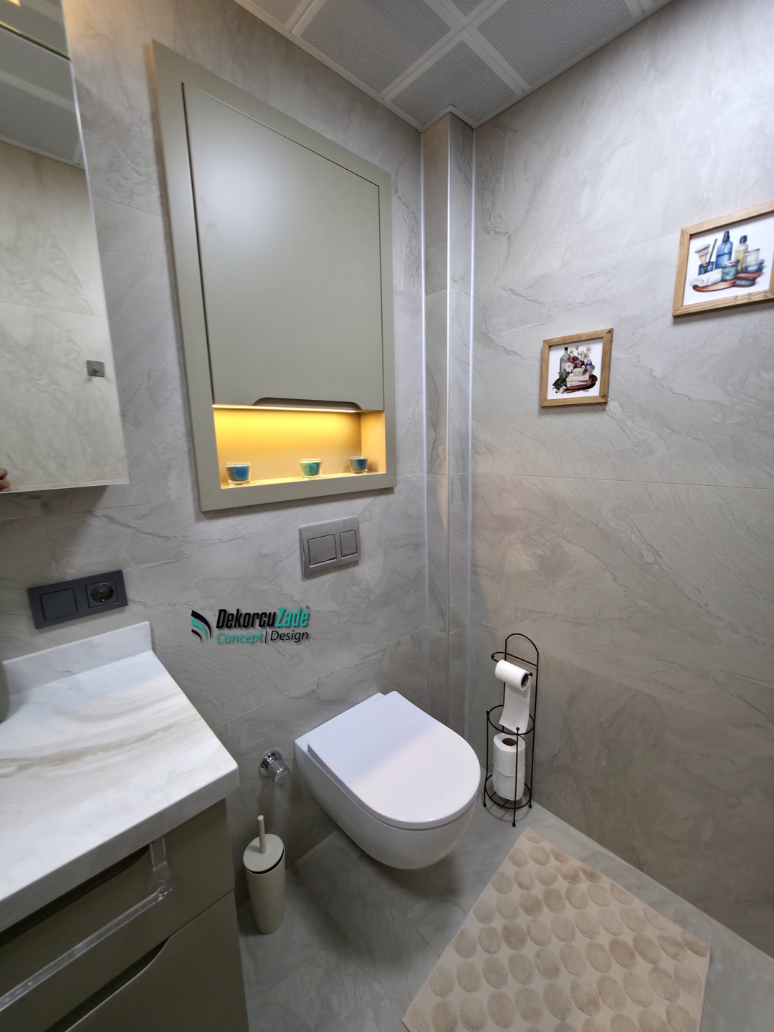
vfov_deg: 106.2
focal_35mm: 13
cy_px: 516
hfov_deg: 89.9
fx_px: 388
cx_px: 387
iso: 80
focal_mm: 2.2
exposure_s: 1/50
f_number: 1.9
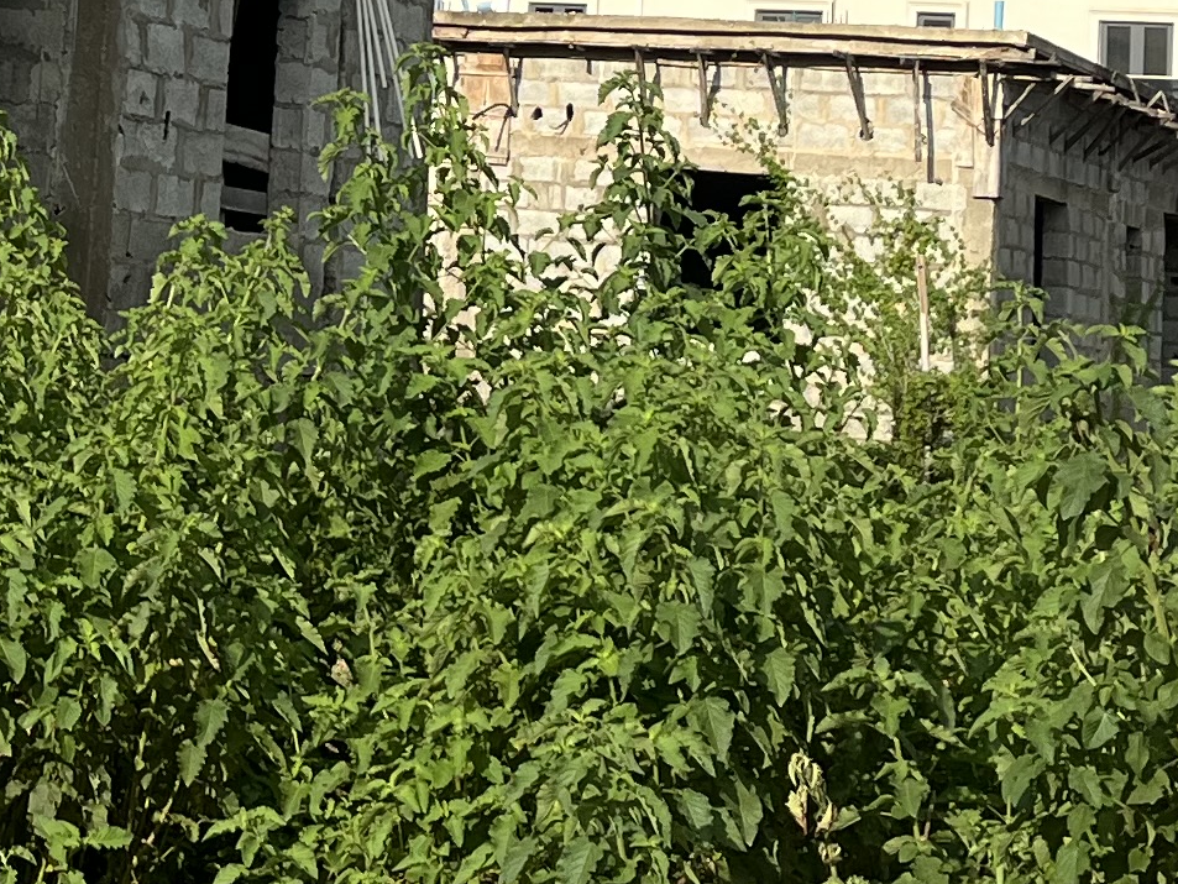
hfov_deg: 17.2
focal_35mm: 110
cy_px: -361
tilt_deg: +9.9
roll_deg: -5.5
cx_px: -157
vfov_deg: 12.9
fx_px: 3744
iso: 50
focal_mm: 5.1
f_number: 1.6
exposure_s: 1/4651
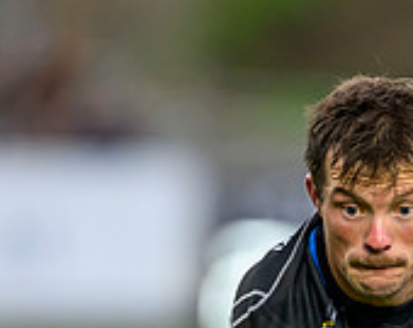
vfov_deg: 0.9
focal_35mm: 1643
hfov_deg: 1.2
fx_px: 20025
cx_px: 396
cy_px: 553
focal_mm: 400
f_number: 3.2
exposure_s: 1/2500
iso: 2000
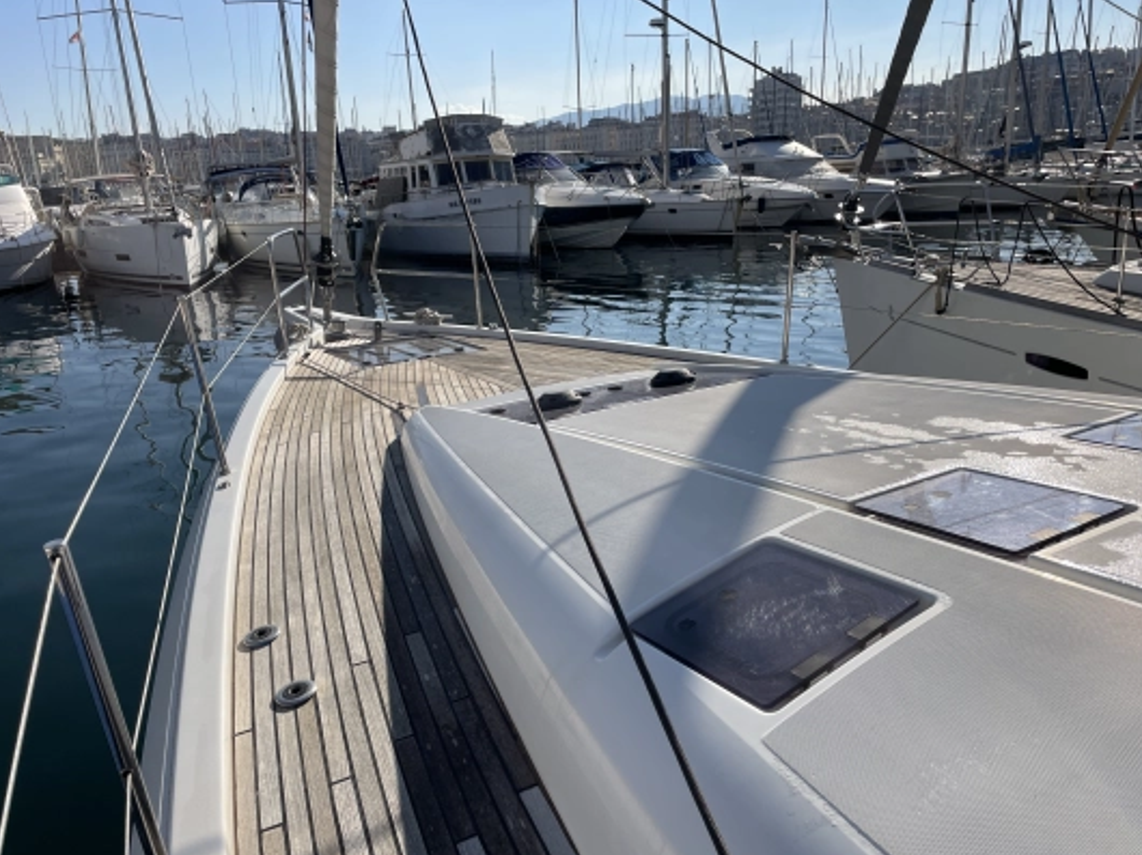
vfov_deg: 51.3
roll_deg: +2.6
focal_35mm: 27
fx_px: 890
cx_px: 558
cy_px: 436
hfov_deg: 65.3
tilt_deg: -15.1
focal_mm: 4.2
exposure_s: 1/6897
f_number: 1.6
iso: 32
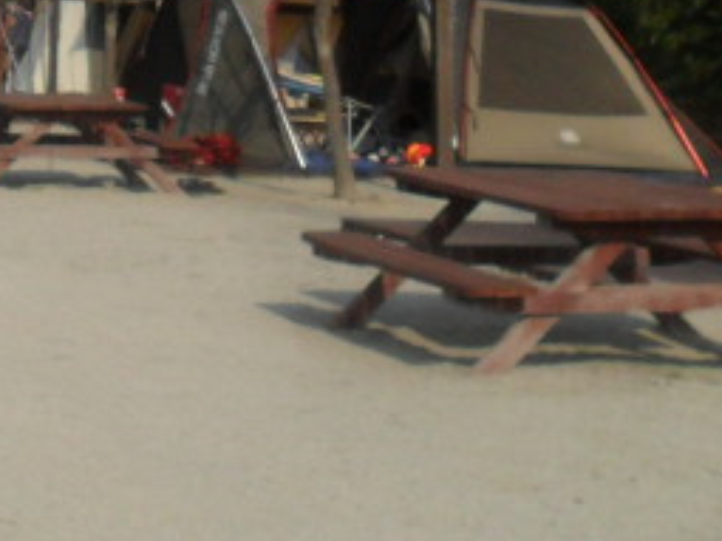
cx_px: -412
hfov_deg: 17.4
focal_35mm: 100
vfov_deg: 14.2
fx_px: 2085
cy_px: -170
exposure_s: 1/250
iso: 100
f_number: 8.9
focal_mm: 4.9
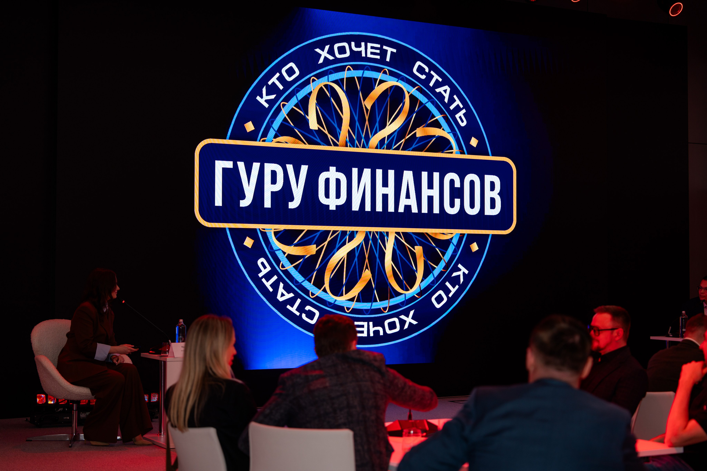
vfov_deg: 23.2
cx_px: 348
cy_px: 235
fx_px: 1148
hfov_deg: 34.2
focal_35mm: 58
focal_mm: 57
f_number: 2.8
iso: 250
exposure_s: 1/160
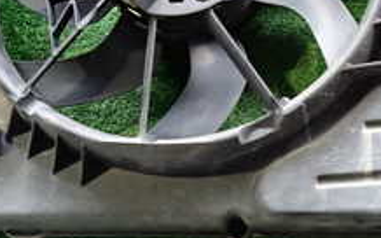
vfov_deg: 17.6
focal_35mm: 73
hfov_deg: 26.8
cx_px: 374
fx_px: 758
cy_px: 37
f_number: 2
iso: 250
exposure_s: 1/30
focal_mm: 4.5
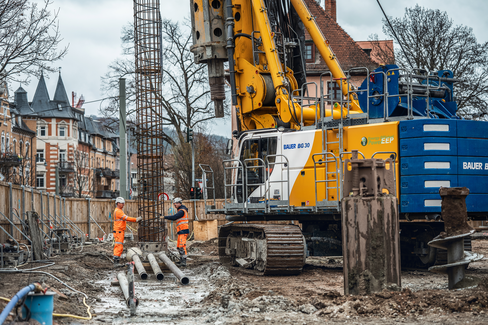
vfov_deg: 16.1
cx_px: 244
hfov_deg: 23.9
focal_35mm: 85
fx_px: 1152
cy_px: 162
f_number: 2.5
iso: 160
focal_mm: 85
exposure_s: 1/2500
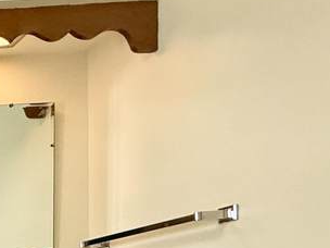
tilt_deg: -2.2
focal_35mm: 59
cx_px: -322
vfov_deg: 21.1
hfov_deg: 19.4
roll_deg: +2.2
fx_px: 562
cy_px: 368
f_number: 2.2
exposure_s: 1/60
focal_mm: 2.22
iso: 200
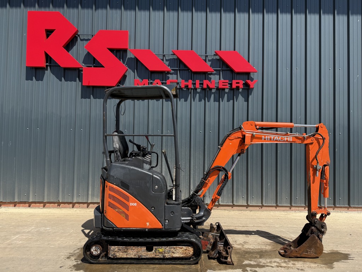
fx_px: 251
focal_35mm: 24
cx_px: 181
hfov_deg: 71.6
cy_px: 136
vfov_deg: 56.8
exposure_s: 1/2445
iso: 80
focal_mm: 6.76
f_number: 1.78
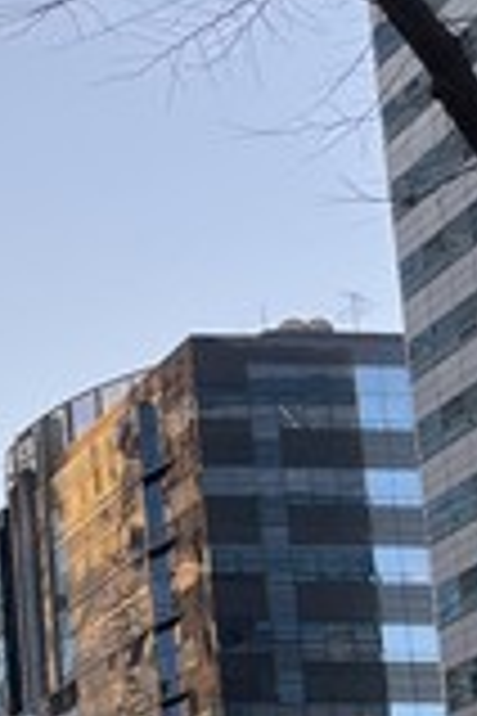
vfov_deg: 18.3
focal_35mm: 102
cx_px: -747
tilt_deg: +9.9
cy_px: 986
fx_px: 2027
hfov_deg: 10.9
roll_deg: +1.6
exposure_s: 1/361
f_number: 1.6
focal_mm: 5.96
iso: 50
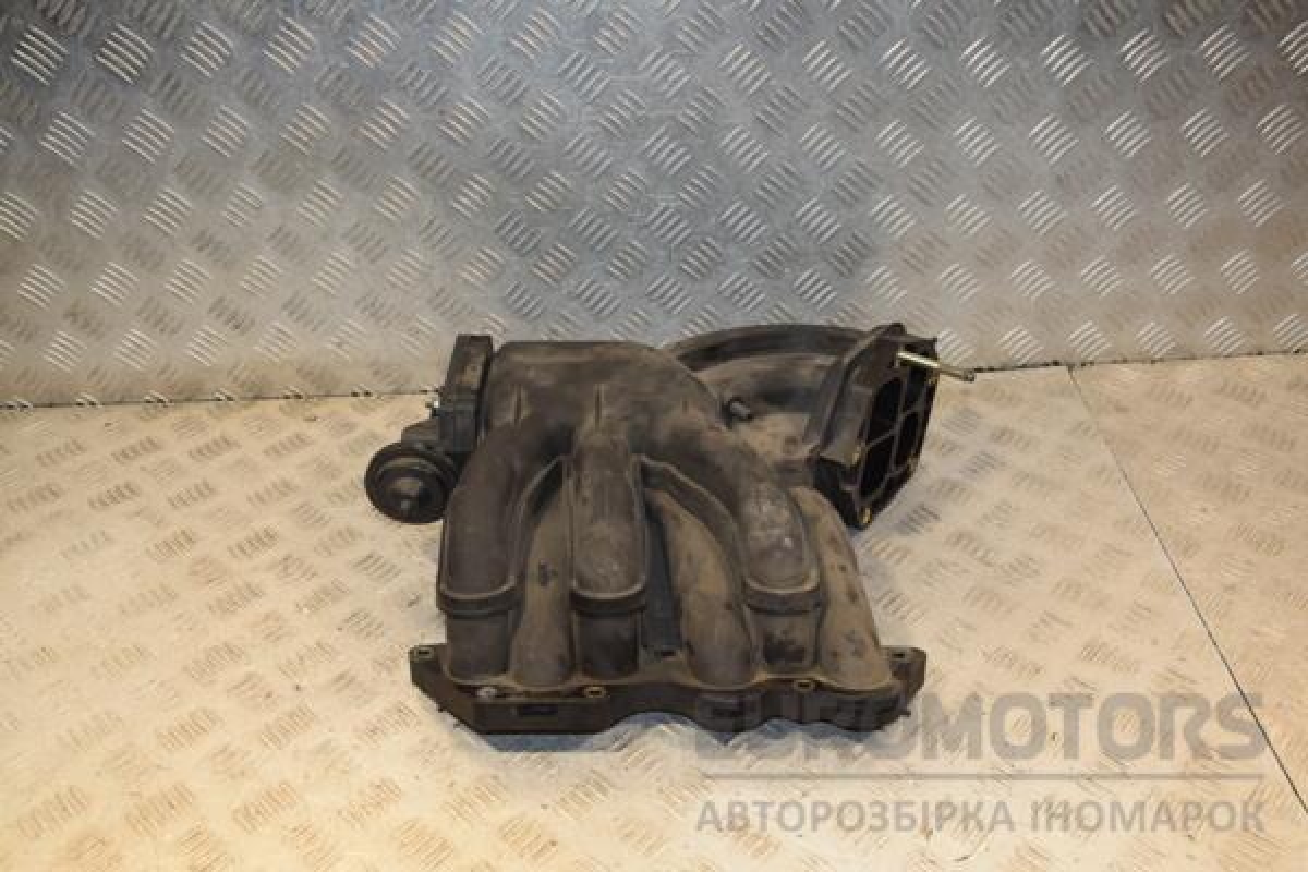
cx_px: 654
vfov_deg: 36.9
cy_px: 436
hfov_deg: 53.1
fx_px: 1308
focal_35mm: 36
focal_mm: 24
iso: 800
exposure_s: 1/200
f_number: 6.3
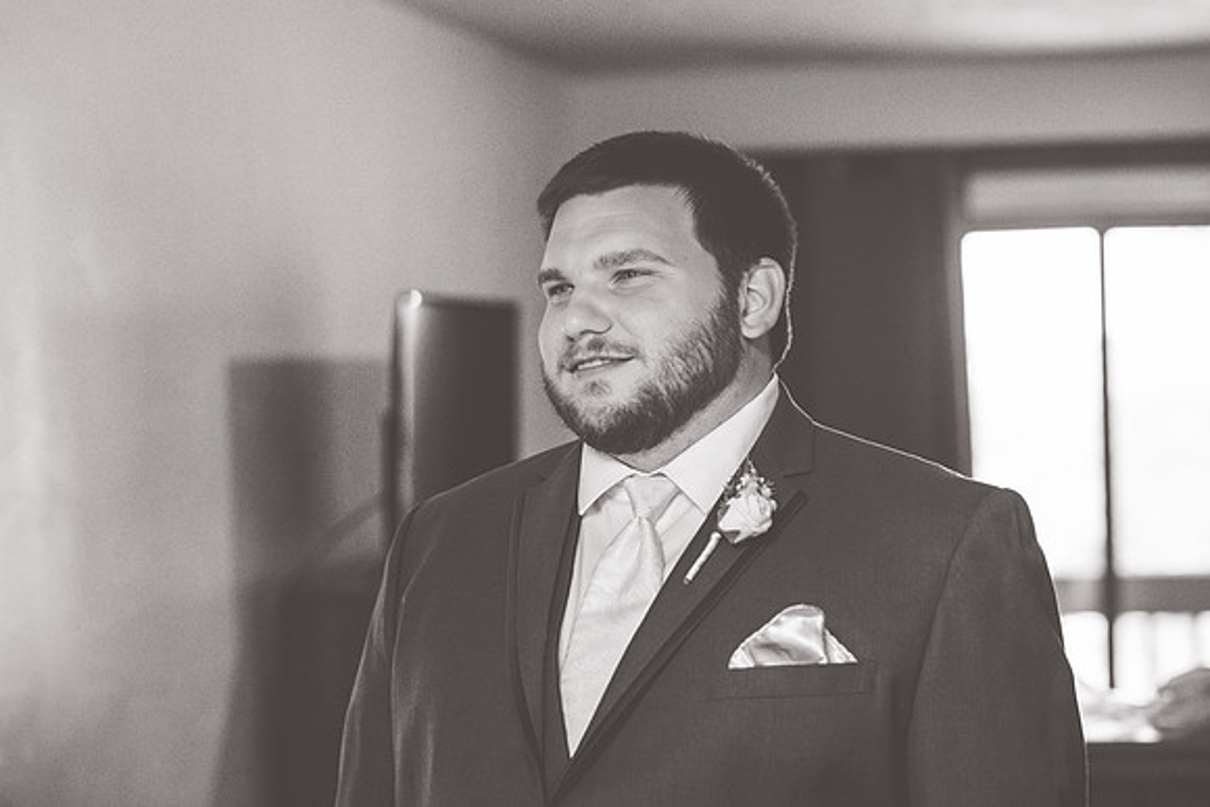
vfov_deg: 16.1
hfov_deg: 23.9
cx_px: 605
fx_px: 2857
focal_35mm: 85
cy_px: 404
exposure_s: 1/400
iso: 1250
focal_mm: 85
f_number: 2.8
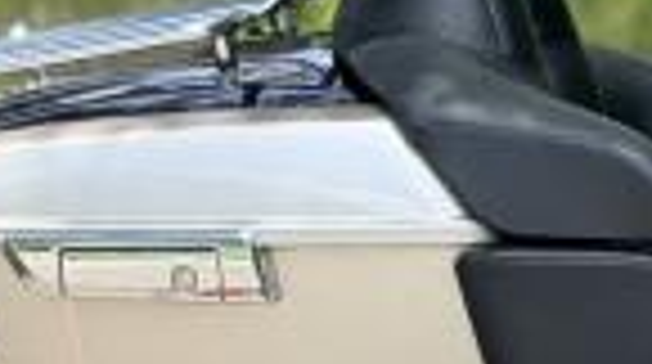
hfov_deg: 7.2
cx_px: 1376
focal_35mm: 289
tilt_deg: -10.4
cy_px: 715
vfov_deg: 4.1
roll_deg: -2.7
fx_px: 4988
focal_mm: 6.76
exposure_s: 1/1222
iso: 80
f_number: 1.78
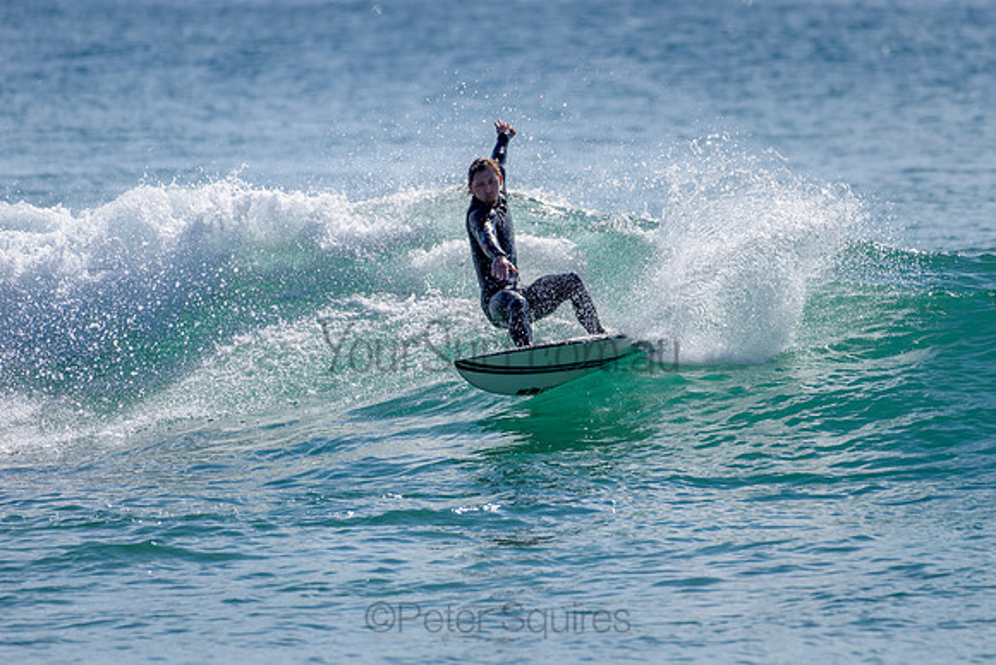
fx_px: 16962
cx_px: 611
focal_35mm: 613
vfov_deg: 2.2
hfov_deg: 3.4
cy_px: 285
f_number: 5.6
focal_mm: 500
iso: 110
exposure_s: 1/2000
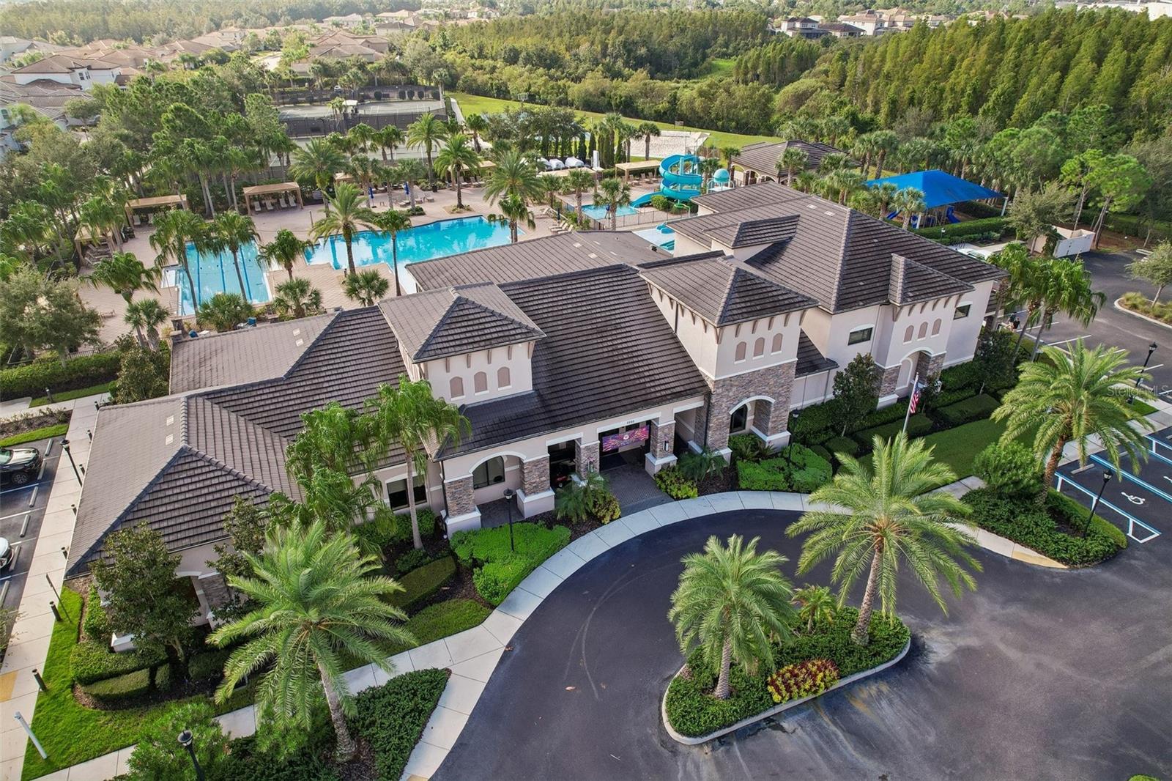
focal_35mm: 22
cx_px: 586
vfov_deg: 57.2
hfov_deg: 78.6
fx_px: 716
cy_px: 390
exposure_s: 1/400
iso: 130
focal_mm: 8.4
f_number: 2.8
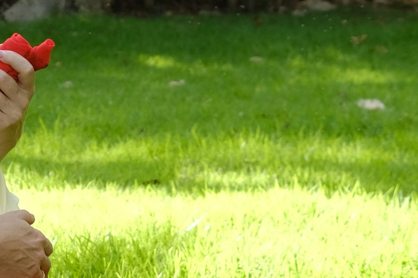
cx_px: -155
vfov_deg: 7.4
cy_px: 79
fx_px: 2147
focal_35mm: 185
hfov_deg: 10.8
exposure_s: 1/250
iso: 320
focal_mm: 27
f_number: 3.6
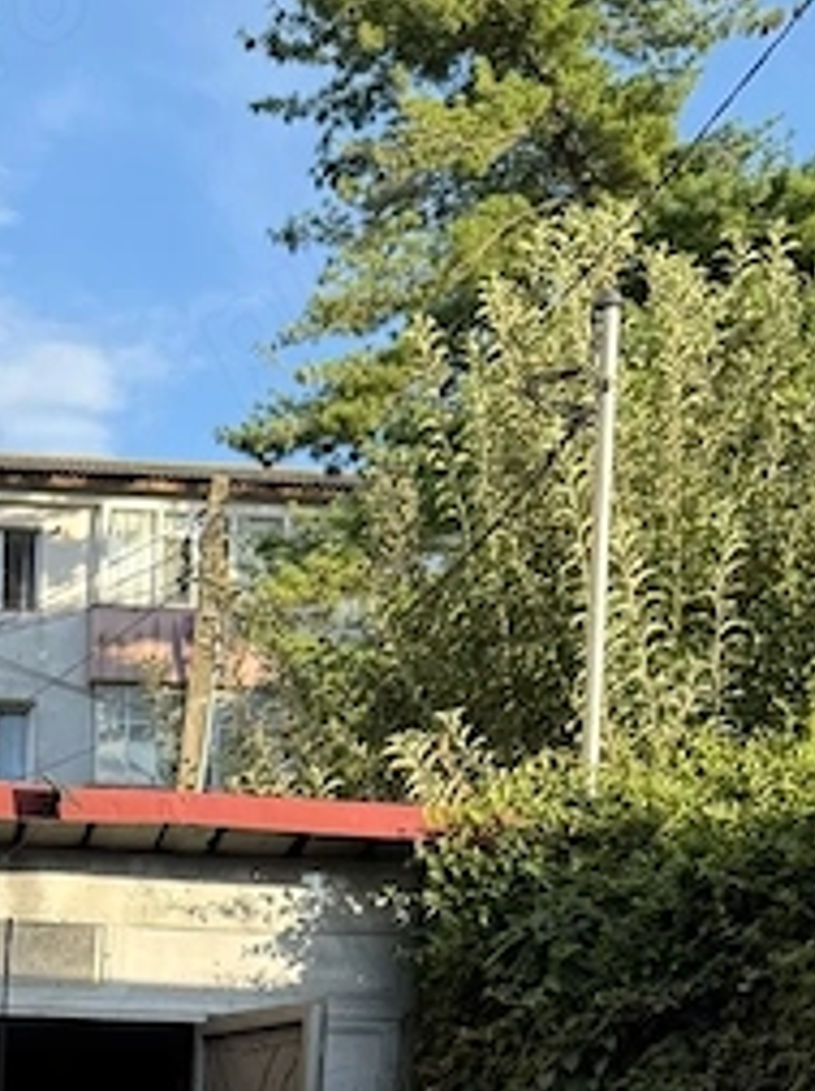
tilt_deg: -9.3
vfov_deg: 21.7
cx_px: -22
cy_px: 1617
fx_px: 2392
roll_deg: -1.4
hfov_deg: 18.8
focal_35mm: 76
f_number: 1.78
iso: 100
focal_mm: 6.76
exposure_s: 1/955
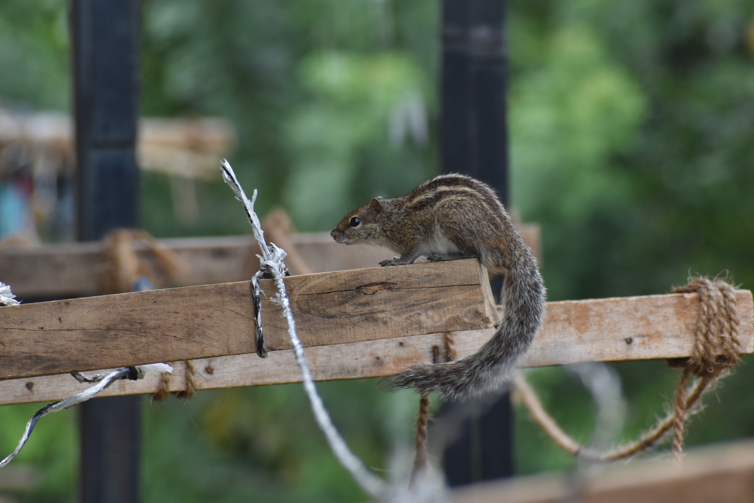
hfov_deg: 4.6
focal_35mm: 450
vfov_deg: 3.1
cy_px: 252
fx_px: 9424
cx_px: 377
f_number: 10
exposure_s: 1/160
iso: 500
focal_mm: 300
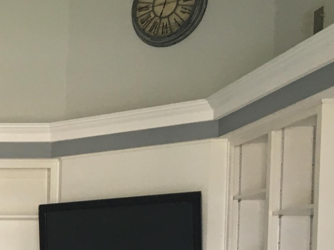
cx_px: -137
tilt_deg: -2.1
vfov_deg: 15.3
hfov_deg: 19.2
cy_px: 328
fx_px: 887
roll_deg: +0.0
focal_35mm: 92
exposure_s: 1/30
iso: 64
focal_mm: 4.15
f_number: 2.2
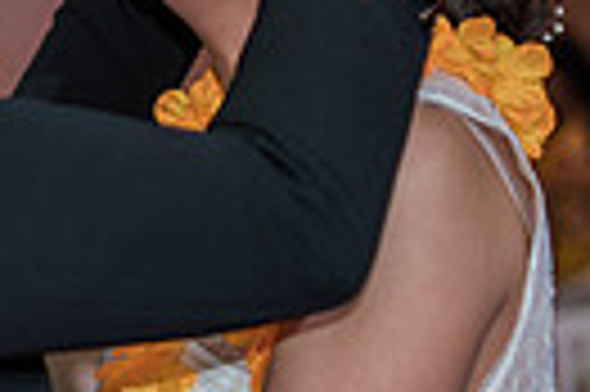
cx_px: -135
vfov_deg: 8.8
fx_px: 2537
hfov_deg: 12.9
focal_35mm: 155
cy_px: 97
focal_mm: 35
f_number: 1.4
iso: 160
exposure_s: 1/200
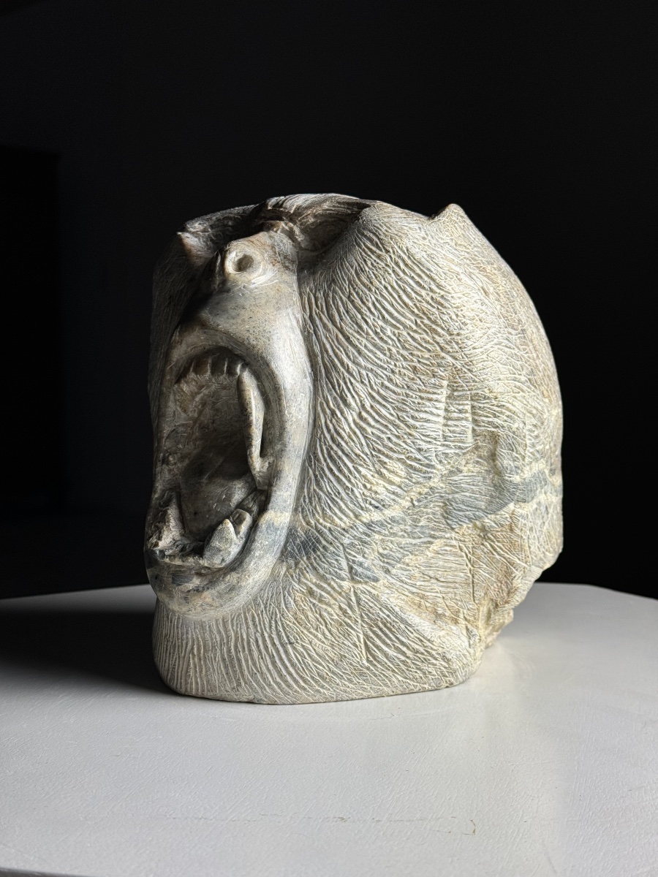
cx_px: 329
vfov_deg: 39.7
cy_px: 438
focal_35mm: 48
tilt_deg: -3.4
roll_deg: -0.5
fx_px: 1217
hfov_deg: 30.3
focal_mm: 6.76
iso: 50
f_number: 1.78
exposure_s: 1/50
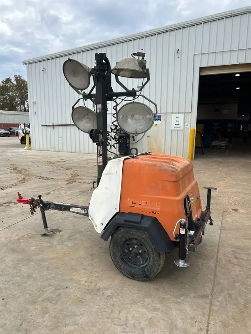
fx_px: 251
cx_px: 126
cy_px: 167
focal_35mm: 26
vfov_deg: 67.3
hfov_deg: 53.1
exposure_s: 1/1295
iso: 50
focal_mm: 5.7
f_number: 1.5
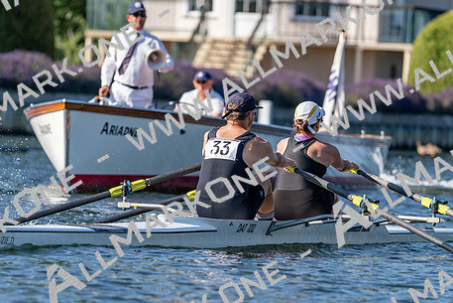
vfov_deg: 3.3
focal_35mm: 411
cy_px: 153
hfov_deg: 5.0
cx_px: 248
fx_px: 5173
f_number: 6.3
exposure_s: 1/1600
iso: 320
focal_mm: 324
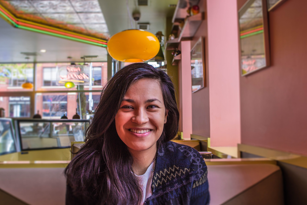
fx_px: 333
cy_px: 109
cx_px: 154
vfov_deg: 34.2
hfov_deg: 49.6
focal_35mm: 39
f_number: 5.6
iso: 100
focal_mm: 24
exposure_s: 1/40
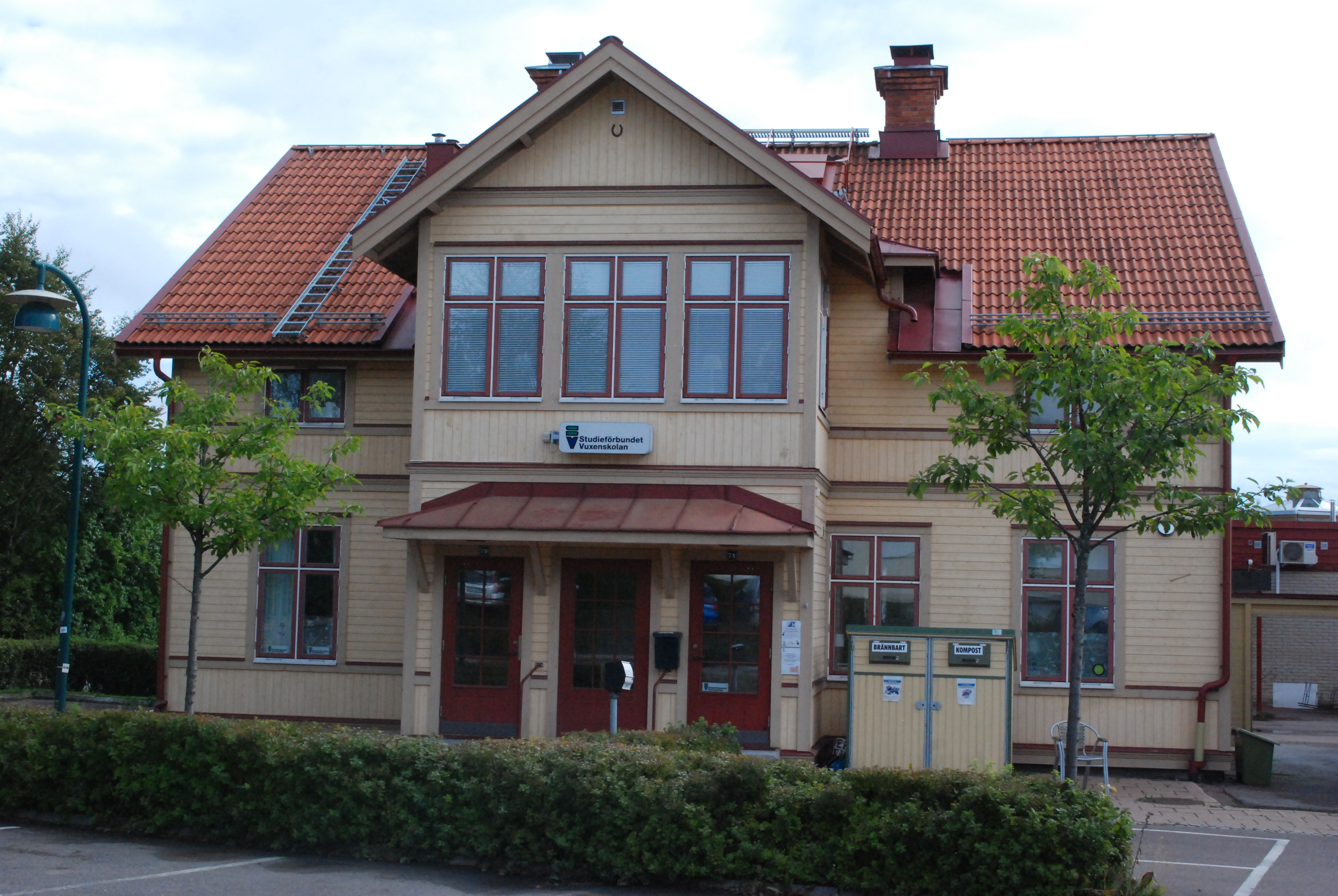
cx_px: 669
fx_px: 1786
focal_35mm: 48
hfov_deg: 41.1
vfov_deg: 28.2
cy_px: 448
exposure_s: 1/640
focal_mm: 32
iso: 1250
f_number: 13
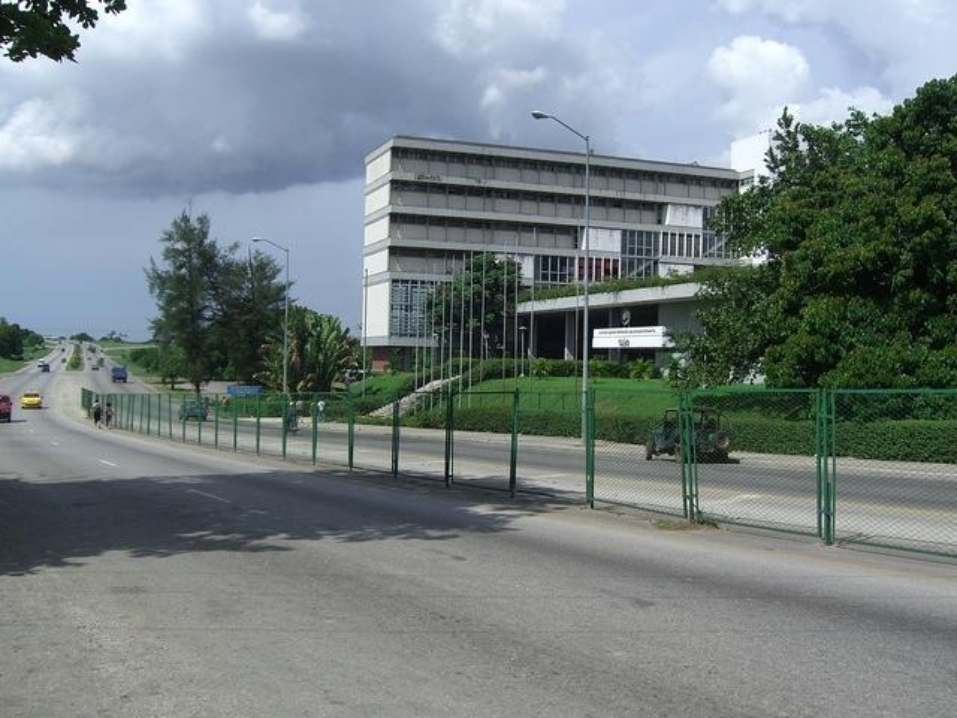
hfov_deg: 49.0
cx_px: 478
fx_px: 1051
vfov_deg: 37.7
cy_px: 359
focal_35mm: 38
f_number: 8
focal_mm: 7.9
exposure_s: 1/250
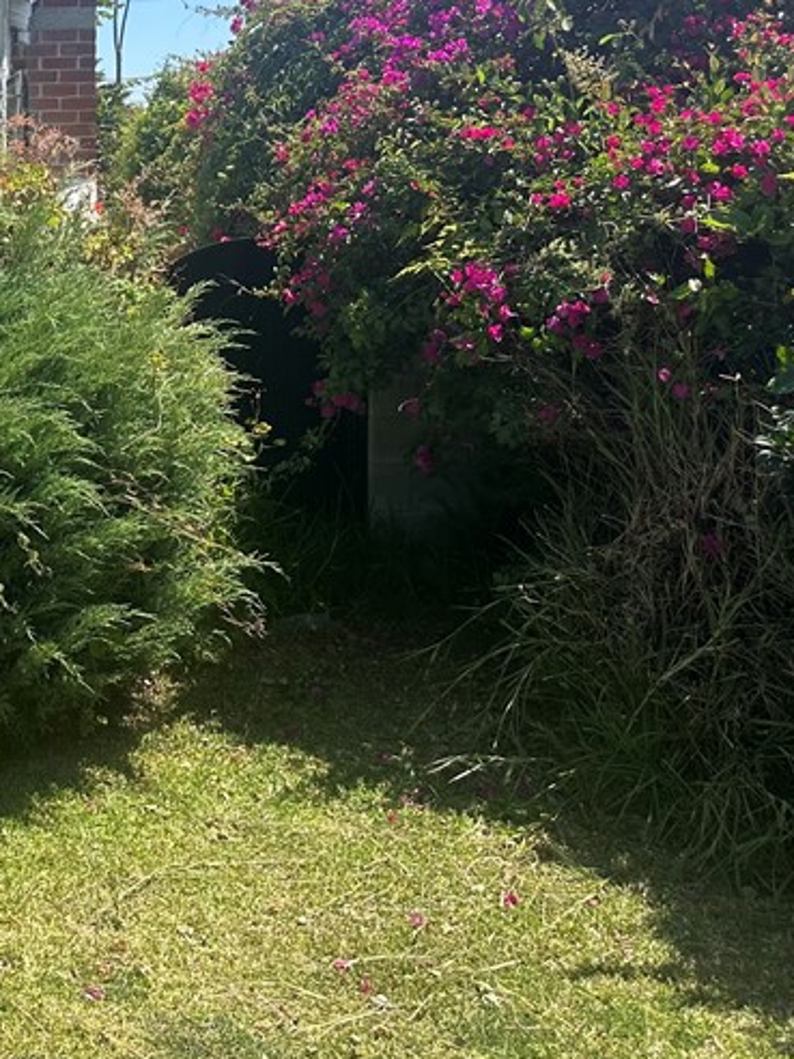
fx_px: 1529
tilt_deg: -2.4
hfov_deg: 25.8
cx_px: -183
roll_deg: +0.6
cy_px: 271
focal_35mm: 50
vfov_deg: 37.3
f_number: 1.78
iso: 80
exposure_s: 1/2809
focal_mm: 6.86
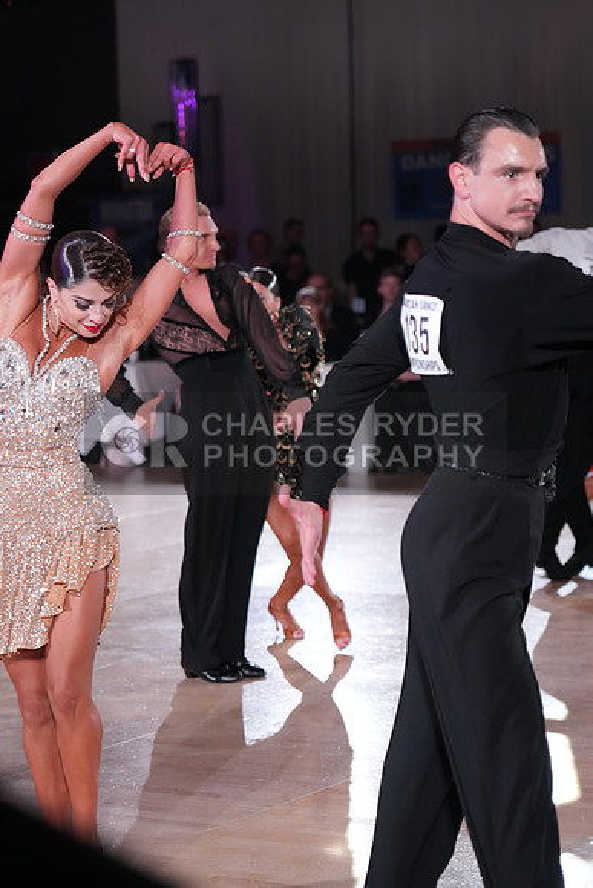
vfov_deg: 19.5
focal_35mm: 105
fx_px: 2593
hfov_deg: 13.0
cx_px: 296
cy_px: 444
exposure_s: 1/500
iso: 4000
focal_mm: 105
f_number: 4
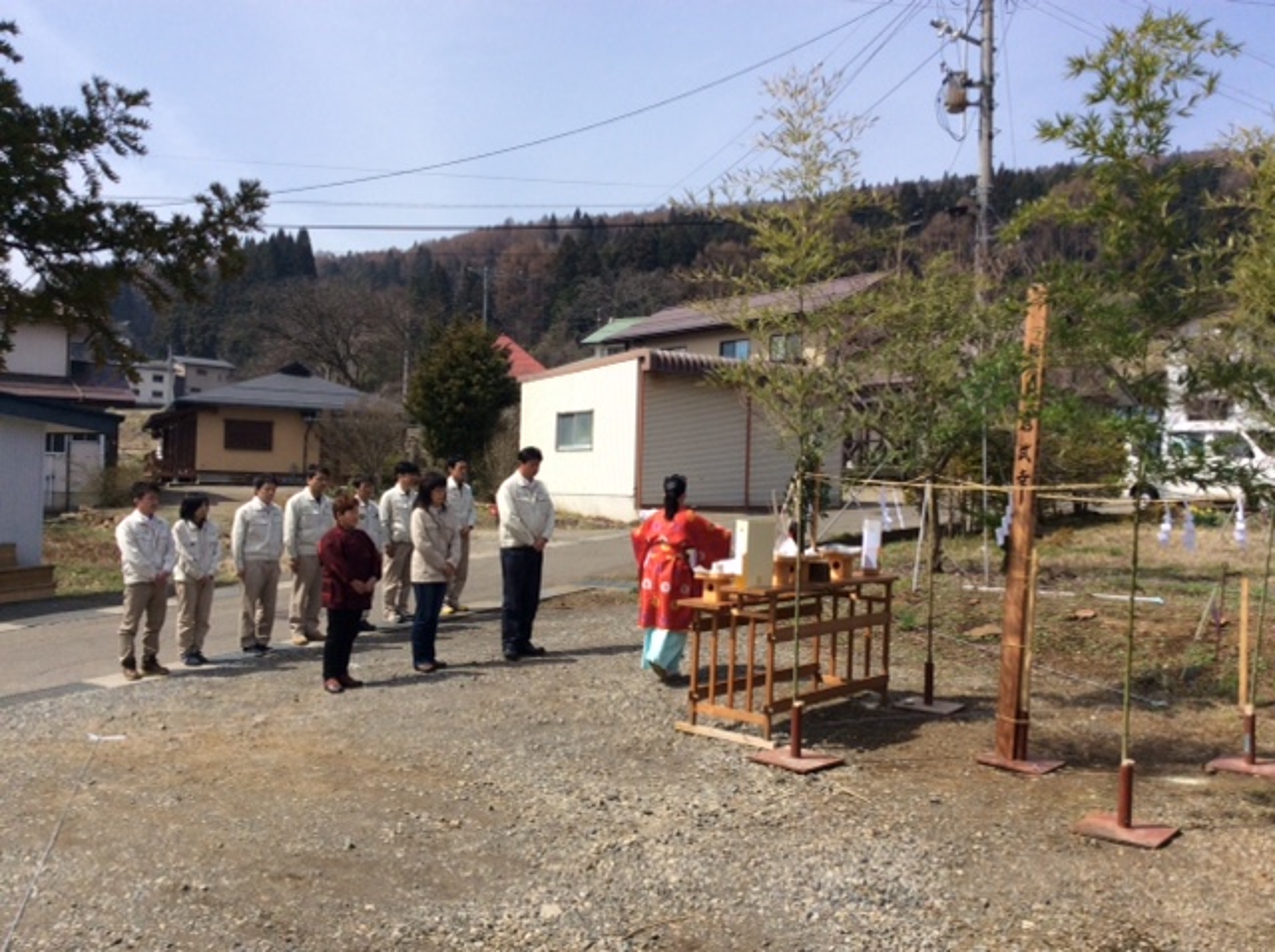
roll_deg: -1.1
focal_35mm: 32
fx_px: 1177
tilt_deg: +0.1
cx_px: 638
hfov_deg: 56.9
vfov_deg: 44.1
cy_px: 476
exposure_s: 1/1733
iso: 32
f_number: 2.4
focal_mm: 3.3
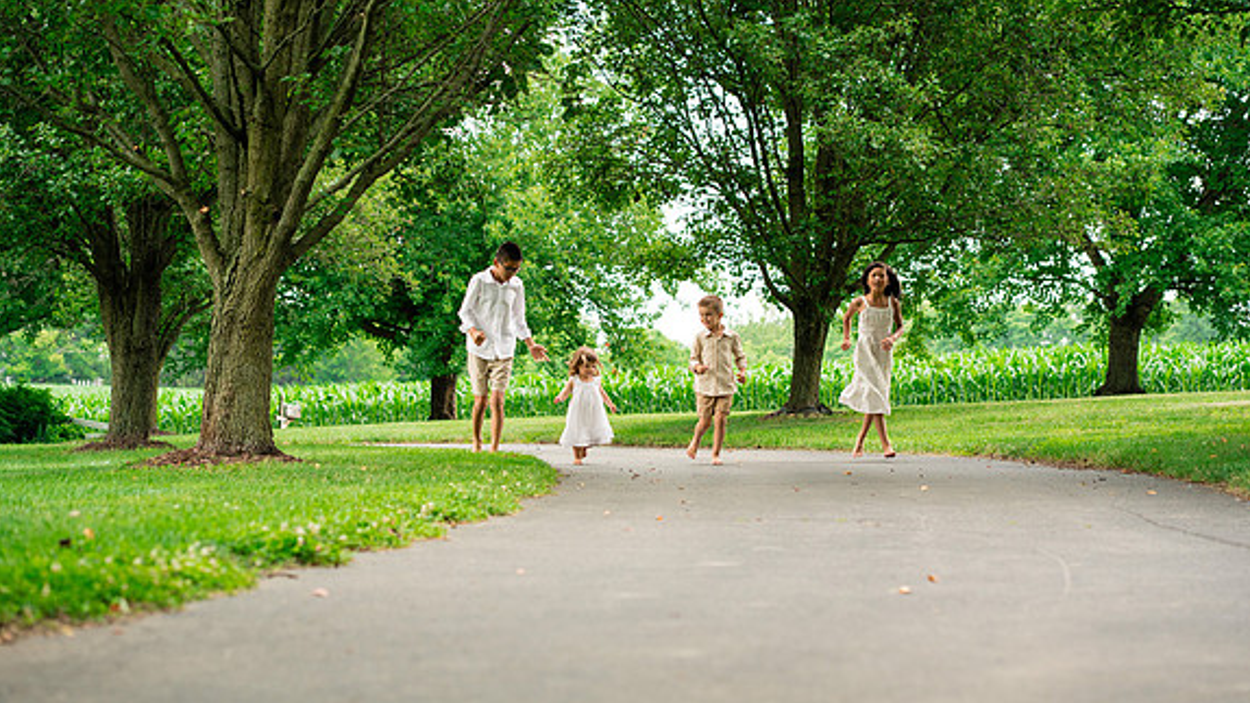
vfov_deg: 13.4
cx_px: 625
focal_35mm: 90
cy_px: 360
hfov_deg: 23.7
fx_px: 2983
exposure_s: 1/500
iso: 500
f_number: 3.5
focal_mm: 85
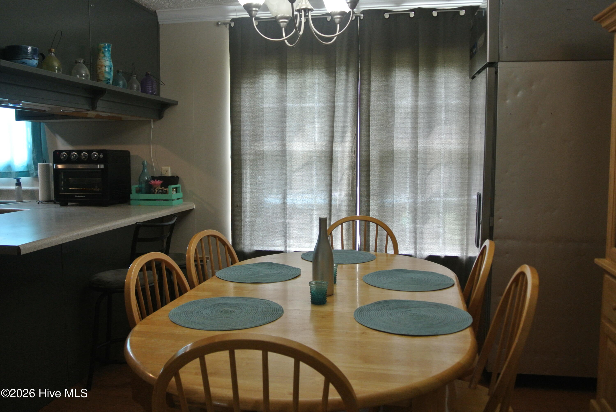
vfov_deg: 42.4
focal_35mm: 31
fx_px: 531
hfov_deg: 60.2
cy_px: 206
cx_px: 308
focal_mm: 11.8
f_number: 3.8
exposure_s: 1/50
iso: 400
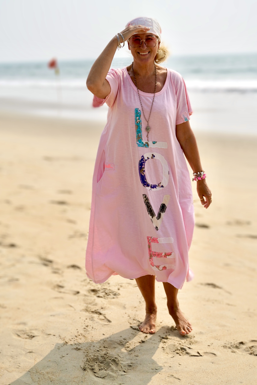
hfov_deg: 29.9
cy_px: 192
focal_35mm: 45
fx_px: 482
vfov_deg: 43.6
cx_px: 128
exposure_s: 1/1250
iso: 100
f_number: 5
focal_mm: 30
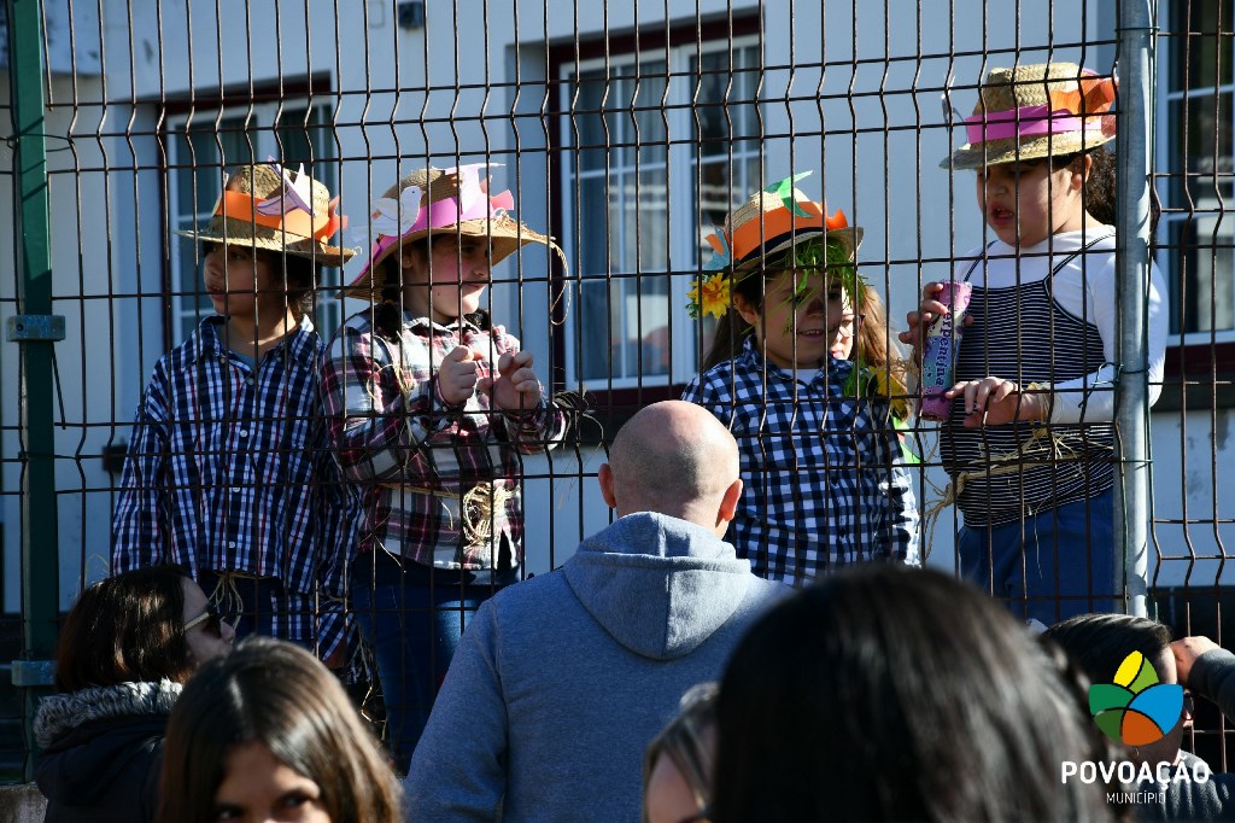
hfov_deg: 13.1
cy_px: 412
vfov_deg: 8.7
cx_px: 618
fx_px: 5384
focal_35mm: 157
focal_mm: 105
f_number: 8
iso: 180
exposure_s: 1/250
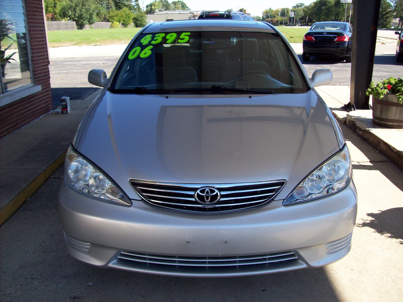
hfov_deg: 51.4
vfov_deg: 39.6
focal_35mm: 36
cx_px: 202
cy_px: 151
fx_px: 419
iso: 80
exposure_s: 1/459
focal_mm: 6
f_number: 2.7
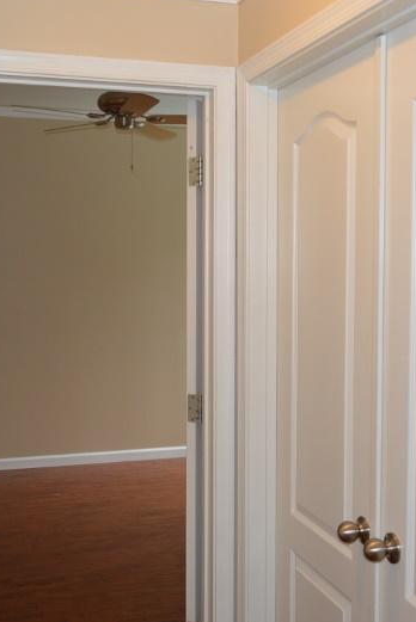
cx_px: 218
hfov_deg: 29.3
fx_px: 796
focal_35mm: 46
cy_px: 308
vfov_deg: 42.7
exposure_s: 1/60
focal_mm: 20
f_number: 3.8
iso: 400
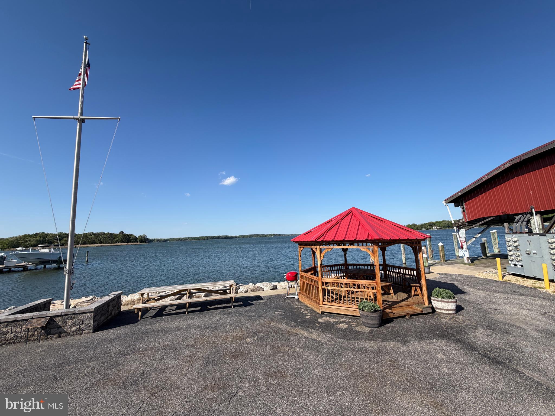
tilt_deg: +6.3
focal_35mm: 14
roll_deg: +3.4
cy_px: 208
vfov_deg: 85.7
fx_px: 224
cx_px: 278
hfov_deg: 102.1
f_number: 2.2
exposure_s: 1/864
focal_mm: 2.22
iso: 20
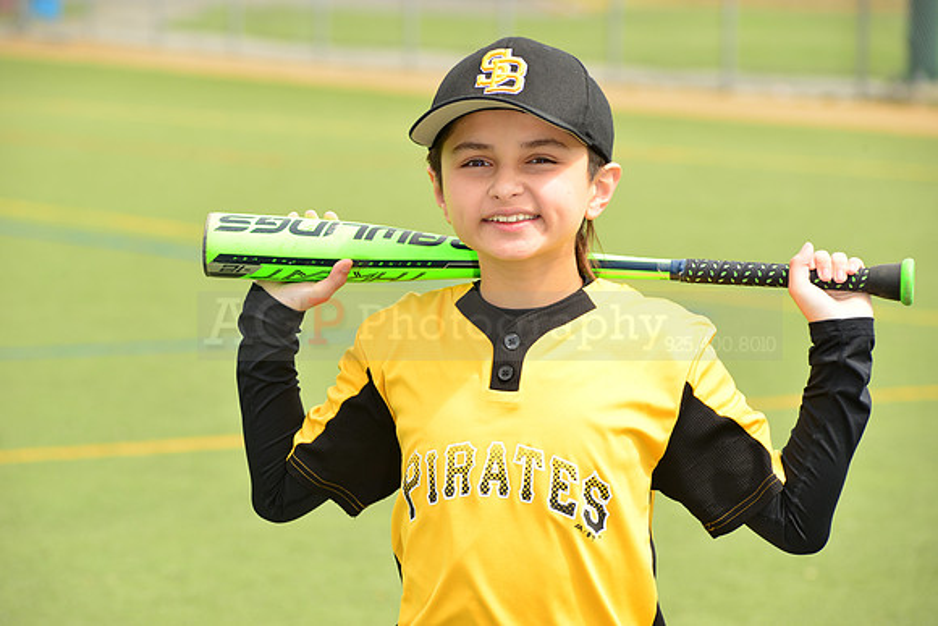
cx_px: 469
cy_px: 313
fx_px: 4170
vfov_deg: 8.6
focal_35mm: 160
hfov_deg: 12.8
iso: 200
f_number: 9
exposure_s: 1/250
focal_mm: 160
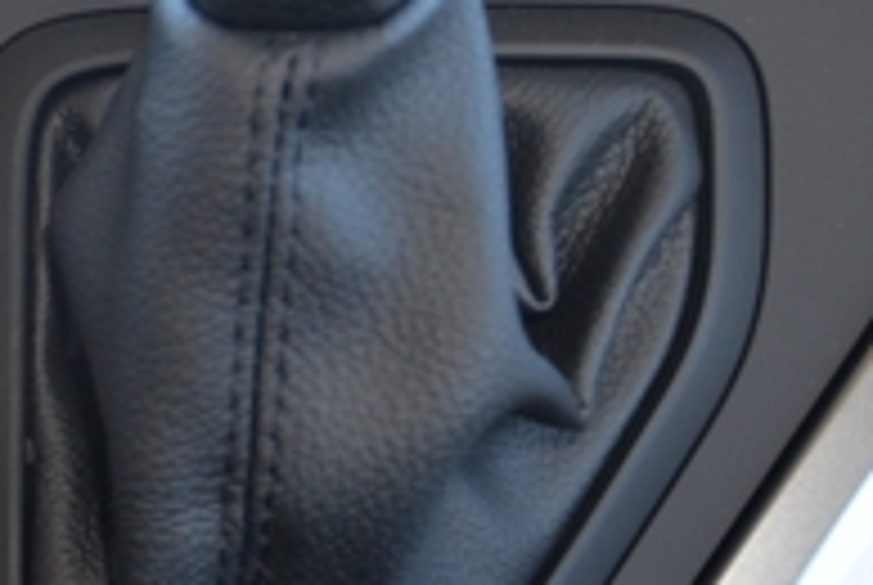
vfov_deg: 10.2
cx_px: -1080
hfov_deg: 13.0
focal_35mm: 127
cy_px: 1044
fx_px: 3084
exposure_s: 1/60
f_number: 4
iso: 450
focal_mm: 24
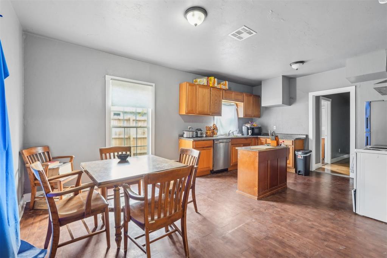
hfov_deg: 96.7
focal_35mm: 16
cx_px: 194
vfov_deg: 73.7
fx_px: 172
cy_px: 129
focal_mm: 16
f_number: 8
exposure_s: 1/1.67
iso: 400
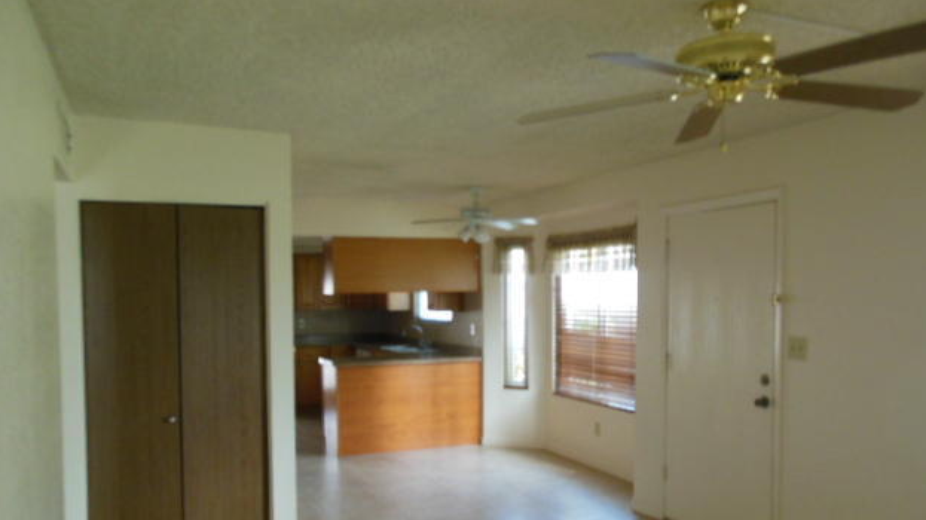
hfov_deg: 67.9
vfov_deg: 41.2
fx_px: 687
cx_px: 470
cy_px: 318
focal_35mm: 28
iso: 400
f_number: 3.2
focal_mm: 4.5
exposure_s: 1/25
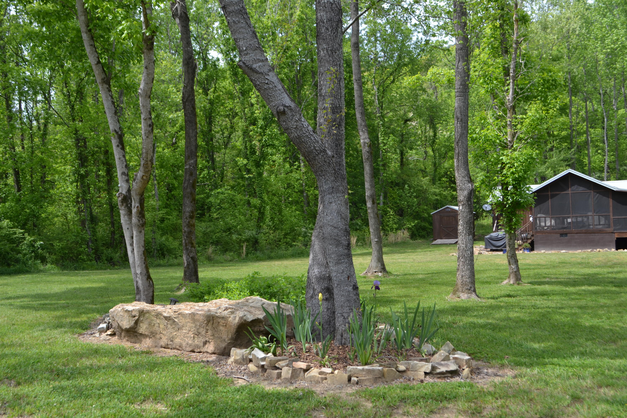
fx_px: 627
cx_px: 314
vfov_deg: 36.9
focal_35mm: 36
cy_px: 209
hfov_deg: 53.1
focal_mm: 24
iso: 100
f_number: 6.3
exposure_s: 1/160
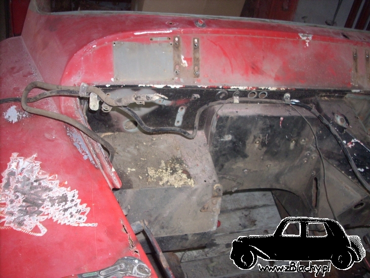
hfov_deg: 50.1
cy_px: 139
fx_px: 396
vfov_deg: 38.7
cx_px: 185
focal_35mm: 37
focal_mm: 6.2
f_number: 2.8
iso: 200
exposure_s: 1/60
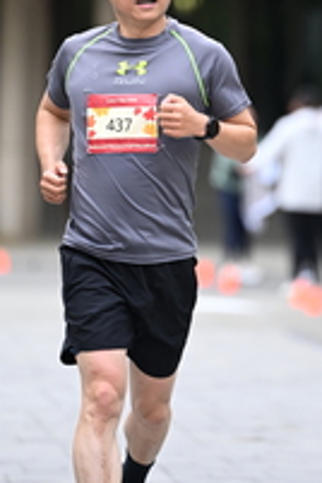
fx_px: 7352
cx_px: 179
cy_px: 84
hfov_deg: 2.5
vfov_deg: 3.8
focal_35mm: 548
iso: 640
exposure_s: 1/2000
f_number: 2.8
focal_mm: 200
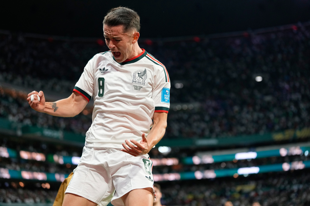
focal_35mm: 85
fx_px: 732
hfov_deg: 23.9
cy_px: 103
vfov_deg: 16.1
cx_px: 155
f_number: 2.8
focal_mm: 85
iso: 1600
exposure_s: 1/800
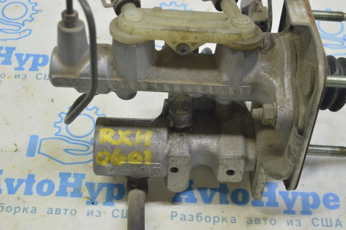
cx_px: 173
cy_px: 115
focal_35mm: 60
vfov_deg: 22.6
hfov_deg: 33.4
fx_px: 576
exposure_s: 1/20
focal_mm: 40
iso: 400
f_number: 5.6
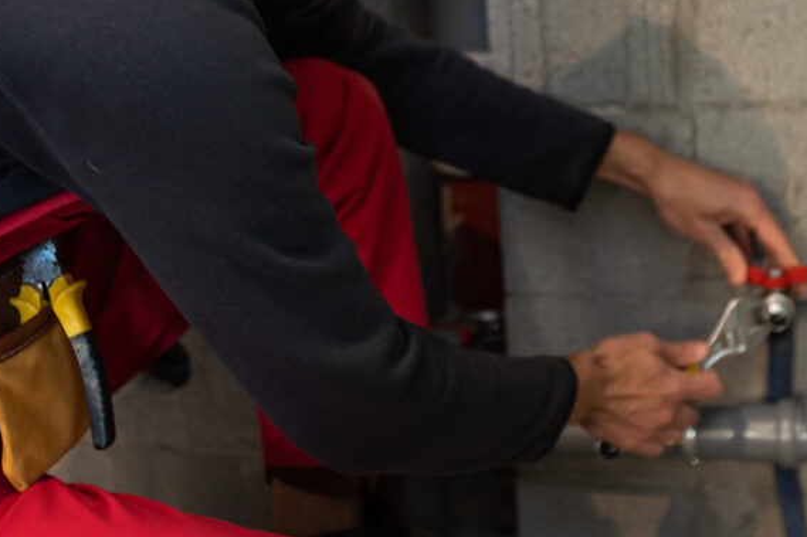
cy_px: 93
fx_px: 1412
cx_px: 433
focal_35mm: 63
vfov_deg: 21.2
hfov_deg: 31.9
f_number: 2.8
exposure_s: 1/100
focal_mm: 35
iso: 250
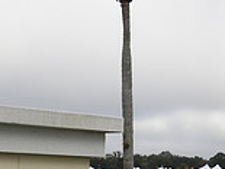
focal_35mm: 97
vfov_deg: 15.2
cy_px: 98
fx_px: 630
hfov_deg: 20.2
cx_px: 81
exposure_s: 1/320
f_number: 5.6
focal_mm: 27
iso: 100
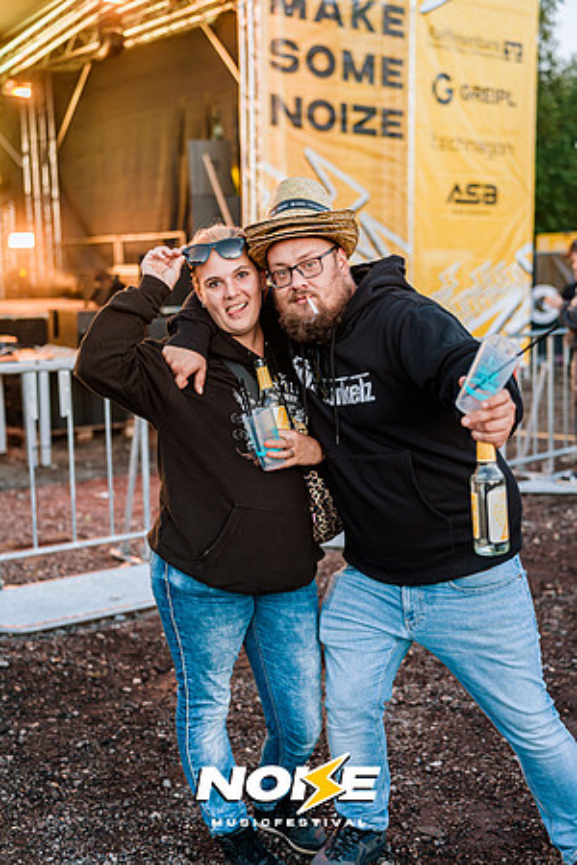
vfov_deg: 44.5
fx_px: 1058
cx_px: 288
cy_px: 432
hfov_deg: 30.5
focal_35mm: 44
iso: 250
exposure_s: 1/160
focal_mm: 44
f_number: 2.2
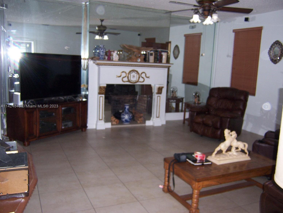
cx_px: 142
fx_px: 270
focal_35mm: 33
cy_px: 106
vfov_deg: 42.9
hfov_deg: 55.4
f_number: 2.8
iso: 140
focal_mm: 5.5
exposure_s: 1/60
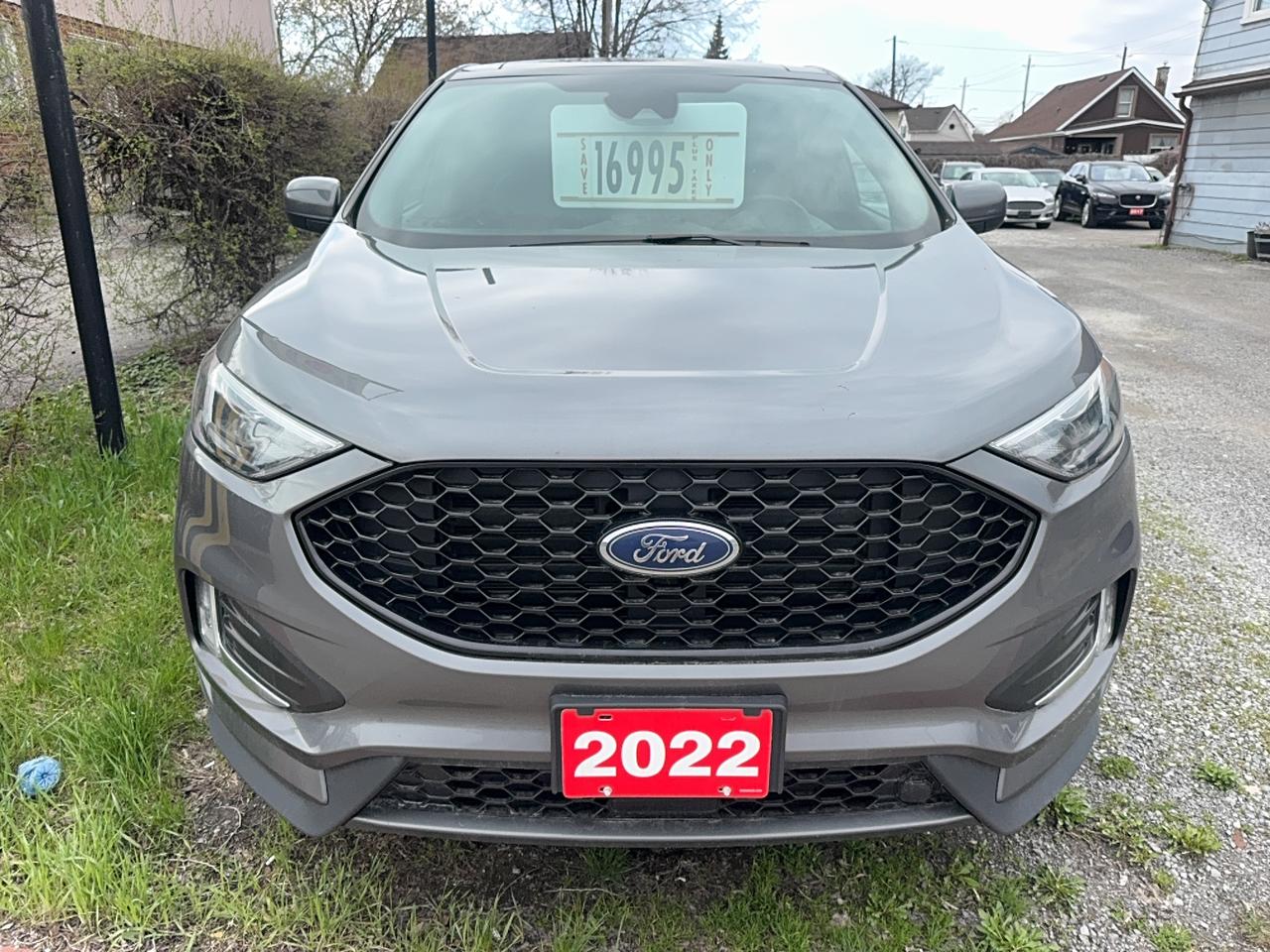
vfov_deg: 56.8
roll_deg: +1.3
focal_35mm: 24
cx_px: 635
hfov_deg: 71.6
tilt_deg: -18.9
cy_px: 476
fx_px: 881
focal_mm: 6.76
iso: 50
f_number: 1.78
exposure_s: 1/2227
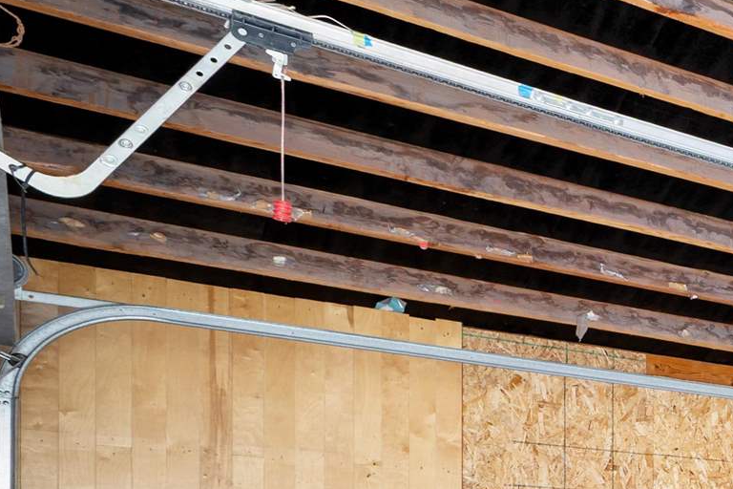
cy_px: 590
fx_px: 1140
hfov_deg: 21.3
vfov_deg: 22.3
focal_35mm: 56
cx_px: 1356
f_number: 8
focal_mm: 14
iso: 100
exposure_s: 30
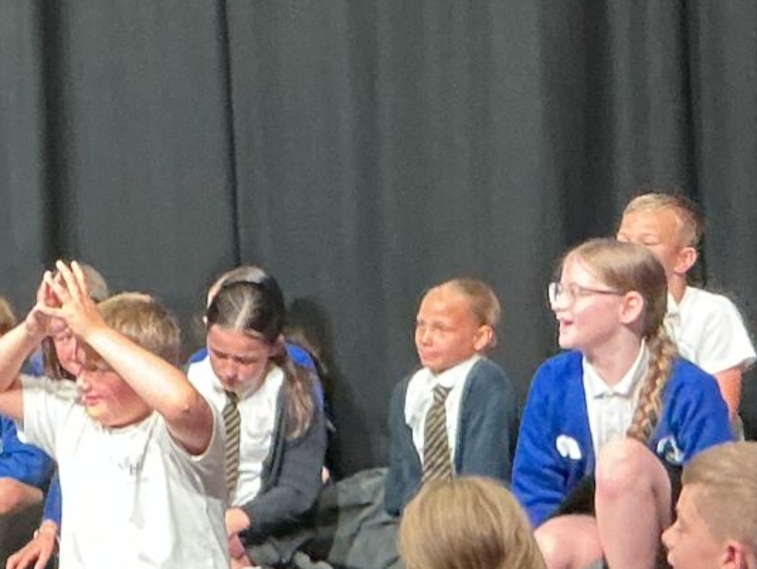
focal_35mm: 139
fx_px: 3041
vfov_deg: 10.7
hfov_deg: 13.3
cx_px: -413
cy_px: 324
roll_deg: +2.3
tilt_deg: -3.2
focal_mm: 3
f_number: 1.8
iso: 250
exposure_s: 1/50
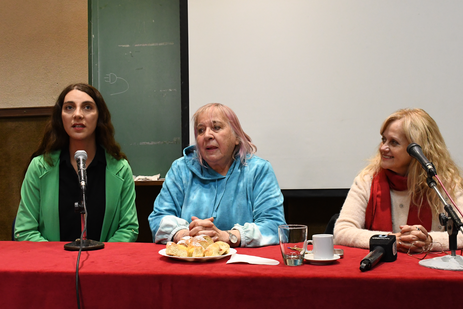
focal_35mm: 44
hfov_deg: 44.5
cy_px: 154
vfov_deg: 30.5
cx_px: 232
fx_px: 566
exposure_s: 1/100
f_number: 7.1
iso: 3200
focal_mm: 22
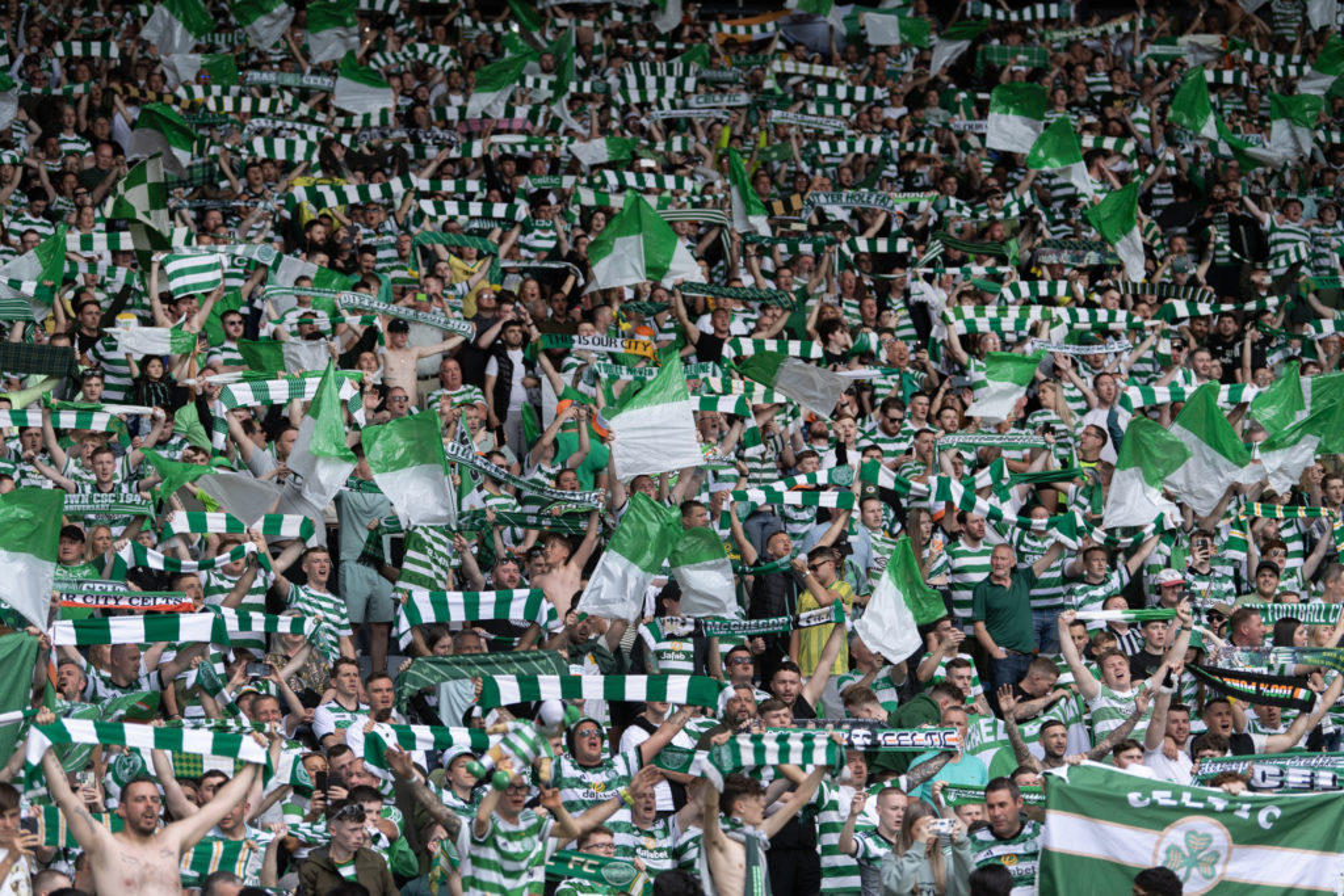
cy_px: 448
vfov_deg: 10.6
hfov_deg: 15.8
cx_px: 672
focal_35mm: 130
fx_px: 4854
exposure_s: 1/2000
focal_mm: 130
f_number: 2.8
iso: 400
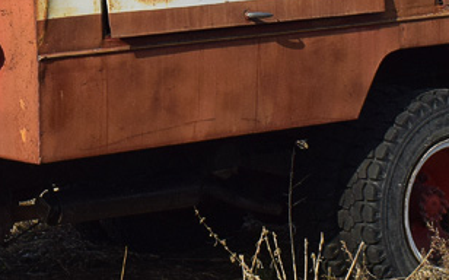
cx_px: -76
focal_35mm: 143
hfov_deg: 14.2
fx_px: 1749
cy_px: -90
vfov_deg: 9.0
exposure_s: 1/1250
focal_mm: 24
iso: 400
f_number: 8
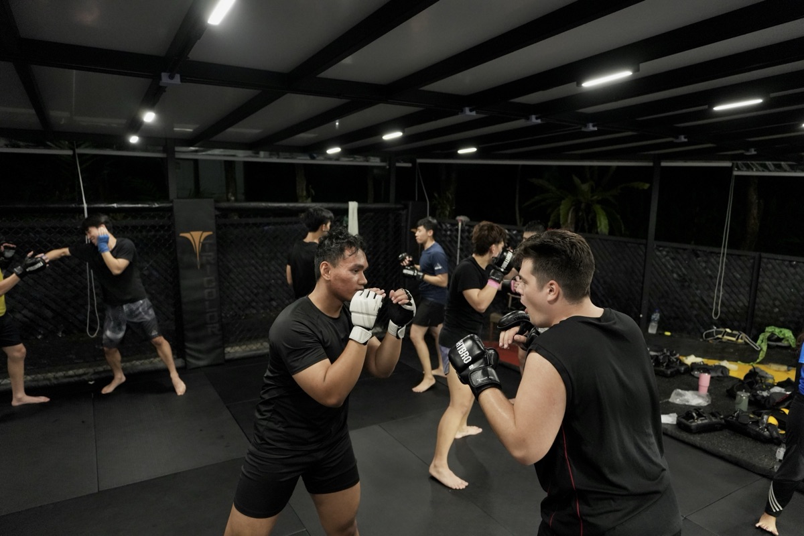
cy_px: 268
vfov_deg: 53.1
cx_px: 402
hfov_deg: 73.7
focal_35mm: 24
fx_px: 536
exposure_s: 1/400
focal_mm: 24
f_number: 2.8
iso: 4000
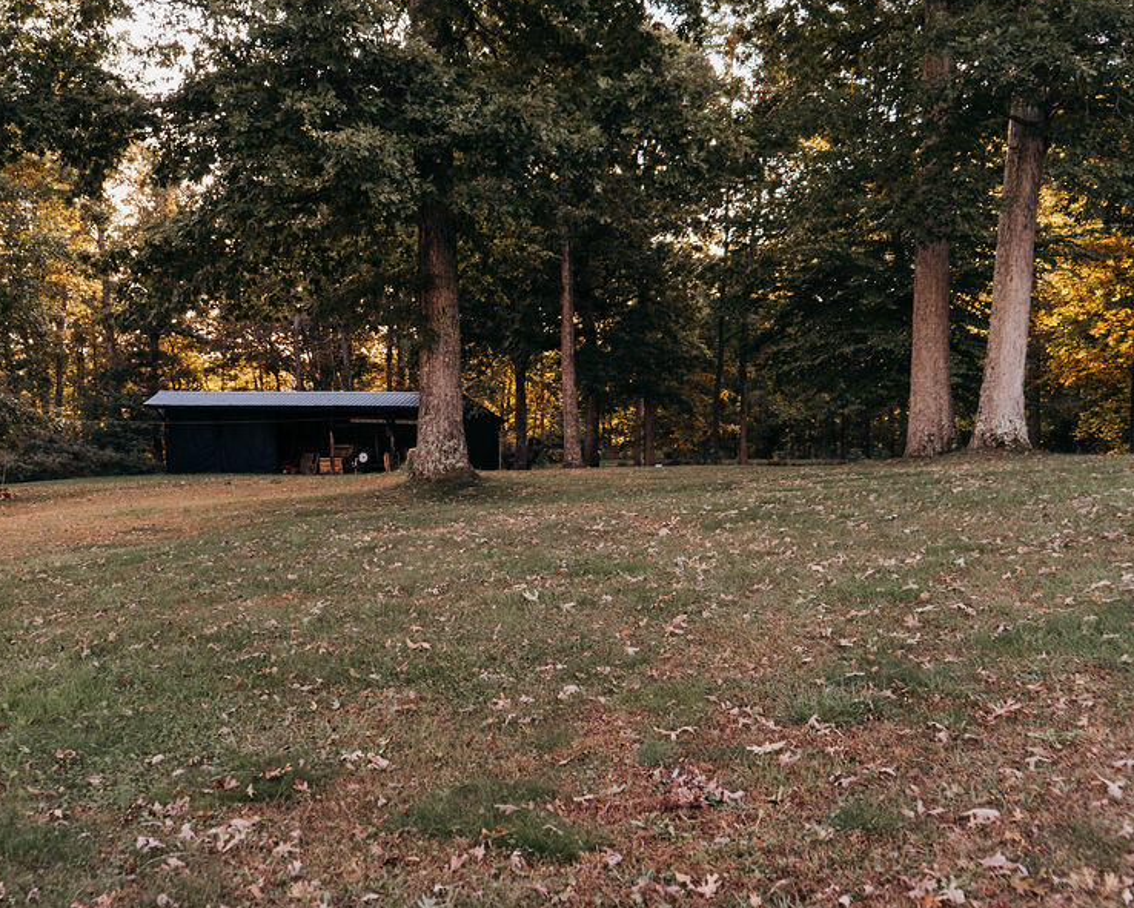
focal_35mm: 37
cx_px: 409
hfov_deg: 48.5
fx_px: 1242
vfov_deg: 40.1
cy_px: 505
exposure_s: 1/160
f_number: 4
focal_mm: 28
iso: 640
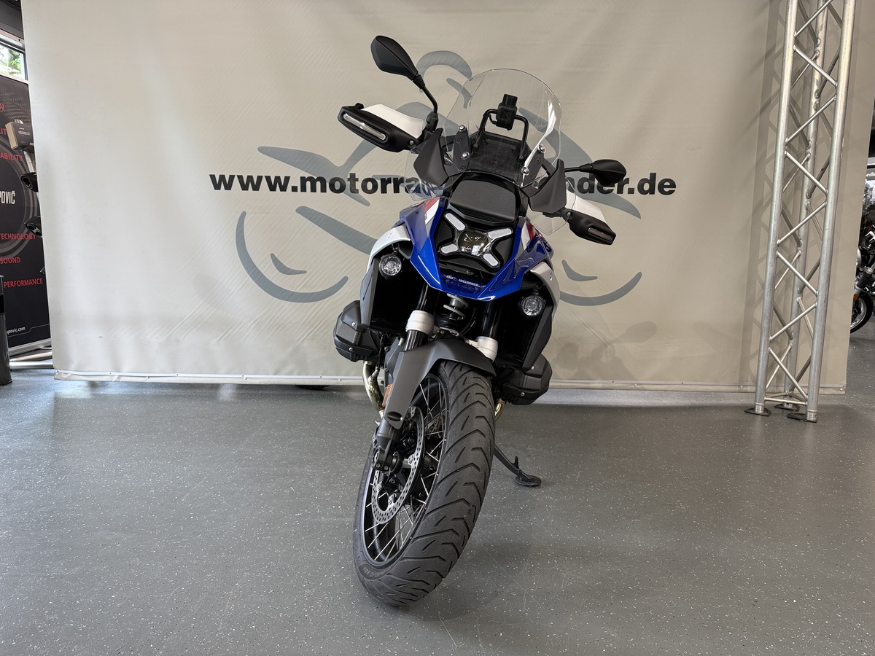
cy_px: 328
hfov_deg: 71.6
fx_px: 607
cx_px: 438
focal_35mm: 24
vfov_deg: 56.8
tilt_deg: -7.6
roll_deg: -0.6
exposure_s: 1/100
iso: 100
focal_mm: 6.76
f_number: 1.78
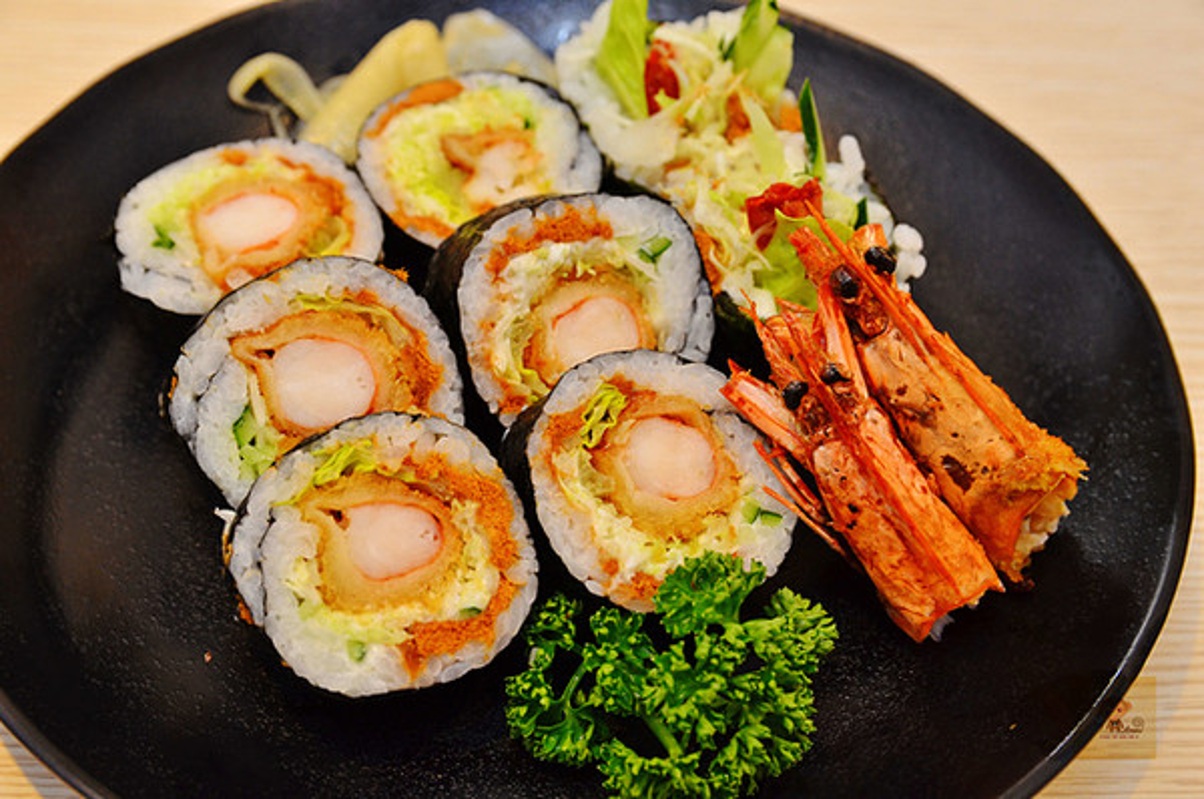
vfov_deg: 18.1
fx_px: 2504
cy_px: 400
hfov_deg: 27.0
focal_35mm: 75
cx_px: 602
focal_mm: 50
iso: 800
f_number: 5.6
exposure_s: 1/60
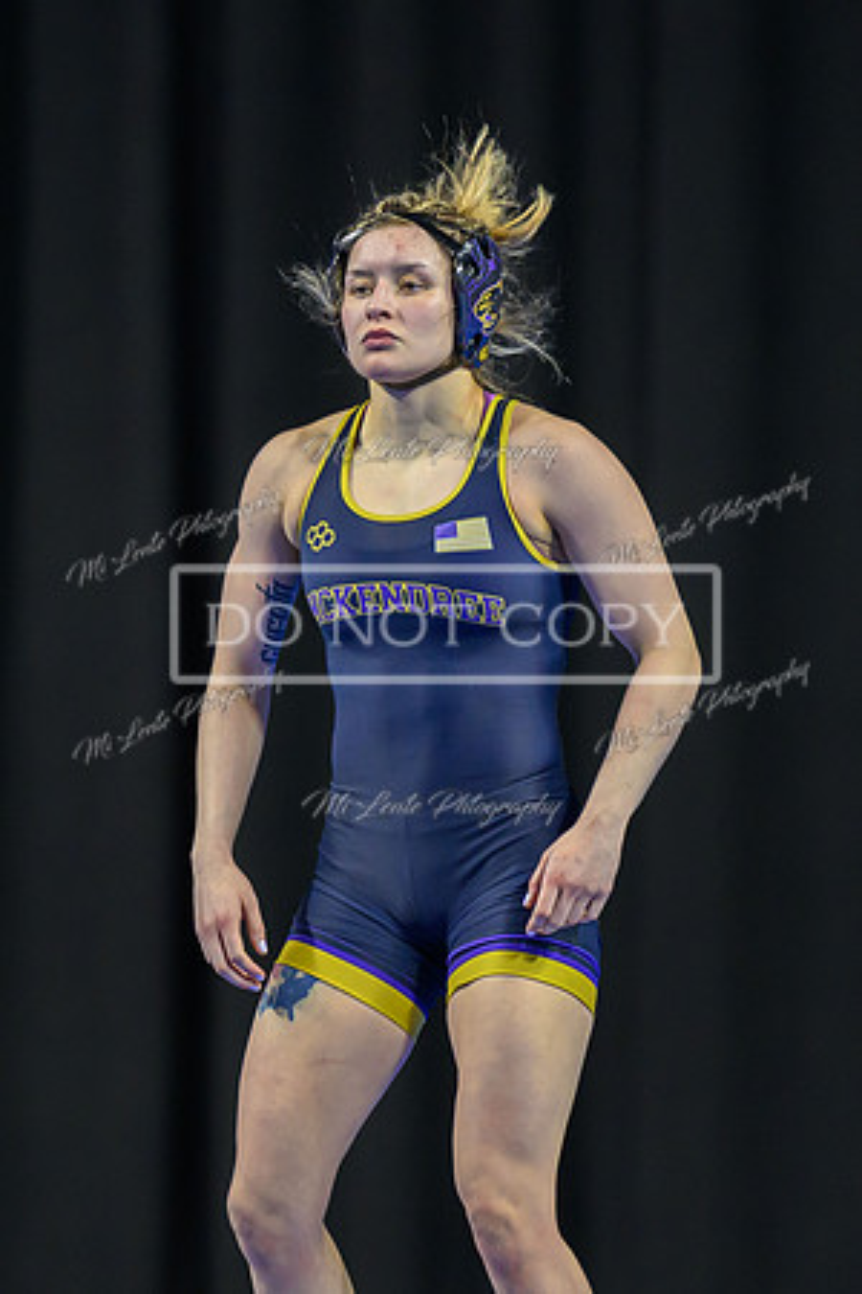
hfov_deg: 2.9
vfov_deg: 4.4
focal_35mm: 472
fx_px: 16940
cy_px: 733
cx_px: 285
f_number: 2.8
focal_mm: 200
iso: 2500
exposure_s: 1/500
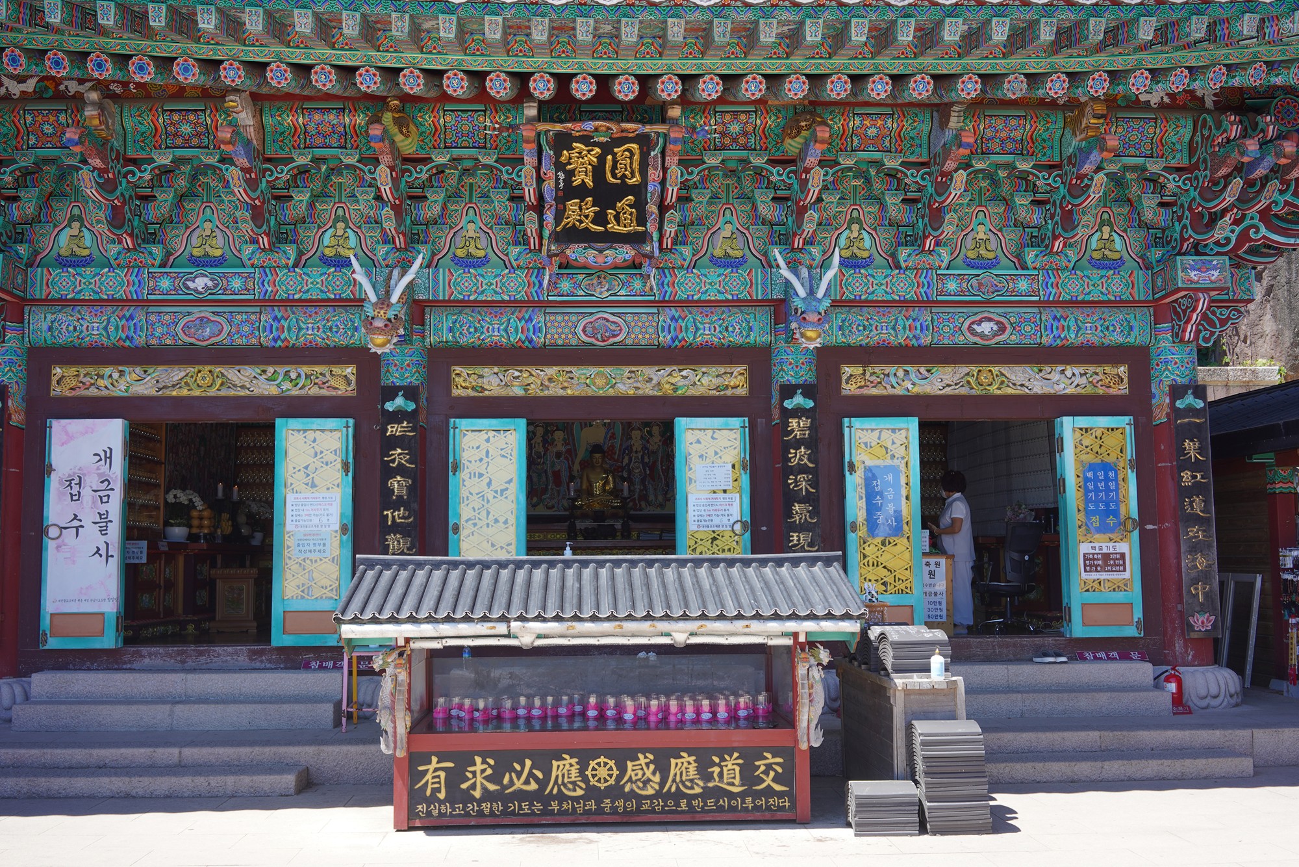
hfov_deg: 54.4
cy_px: 434
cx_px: 650
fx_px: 1263
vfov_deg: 37.9
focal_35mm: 35
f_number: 7.1
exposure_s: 1/100
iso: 100
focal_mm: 35
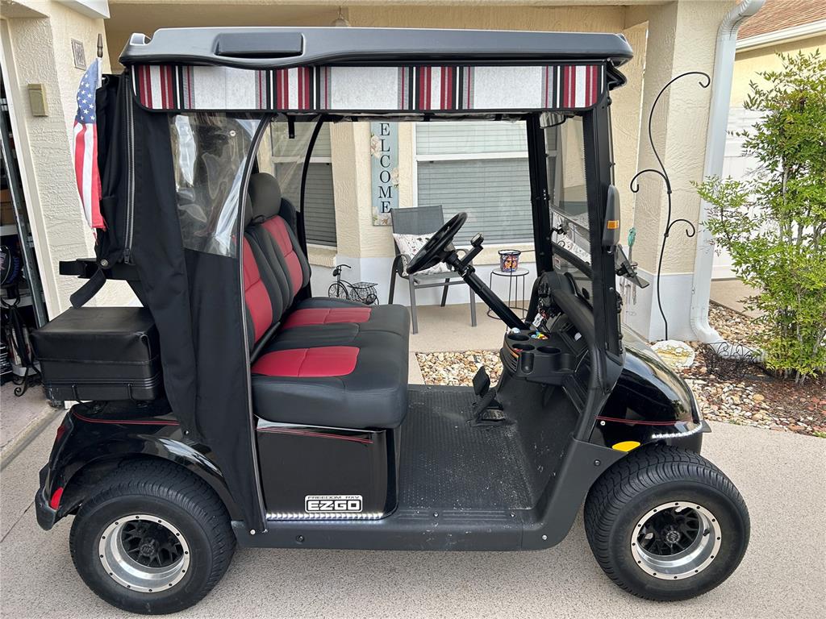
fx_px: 620
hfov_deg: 67.3
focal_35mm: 26
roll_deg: +1.5
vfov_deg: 53.1
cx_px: 413
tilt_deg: -15.8
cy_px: 310
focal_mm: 5.7
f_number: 1.5
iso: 50
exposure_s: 1/311
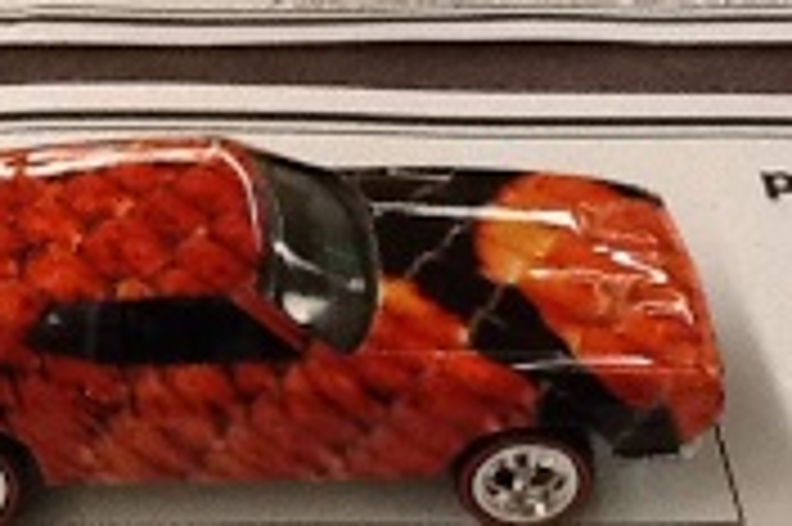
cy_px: -103
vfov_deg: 11.4
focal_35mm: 118
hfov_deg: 17.3
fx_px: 2594
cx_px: 232
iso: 125
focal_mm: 2.03
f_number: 2.4
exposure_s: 1/30
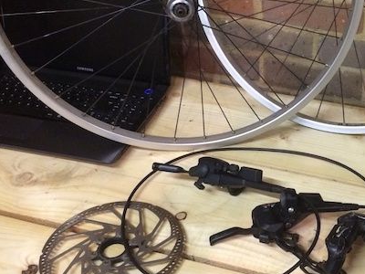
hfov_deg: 31.4
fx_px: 633
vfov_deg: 24.4
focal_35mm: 60
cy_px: 126
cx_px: 290
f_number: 2.2
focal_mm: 4.12
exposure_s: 1/25
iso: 320
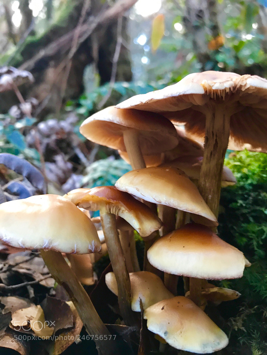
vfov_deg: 63.4
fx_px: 288
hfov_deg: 49.7
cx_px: 134
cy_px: 178
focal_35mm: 28
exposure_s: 1/17
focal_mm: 3.99
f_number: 1.8
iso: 64
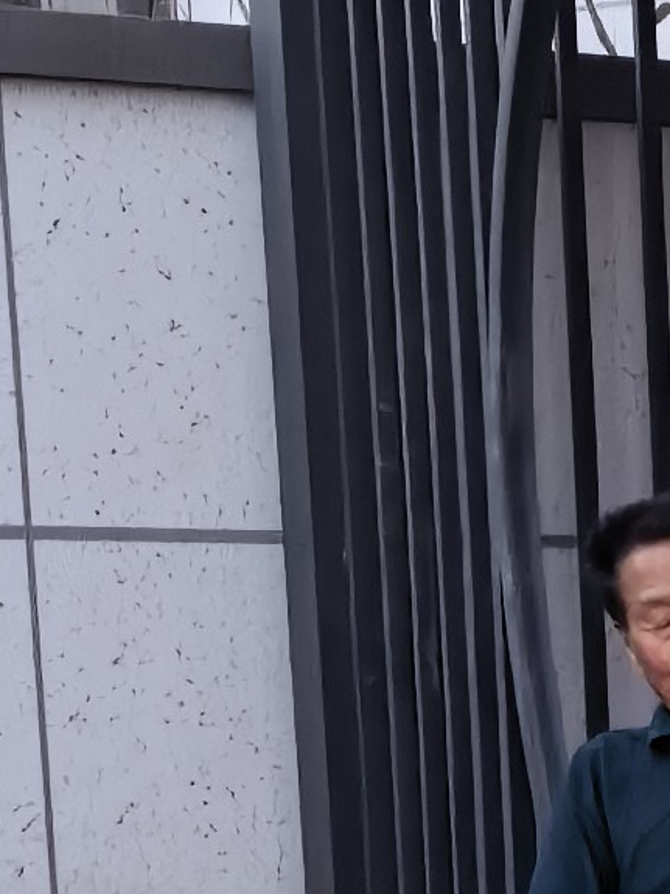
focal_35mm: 171
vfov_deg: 11.0
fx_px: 4415
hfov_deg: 7.5
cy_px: 1489
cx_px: 2099
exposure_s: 1/50
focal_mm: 5.75
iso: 320
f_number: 1.4
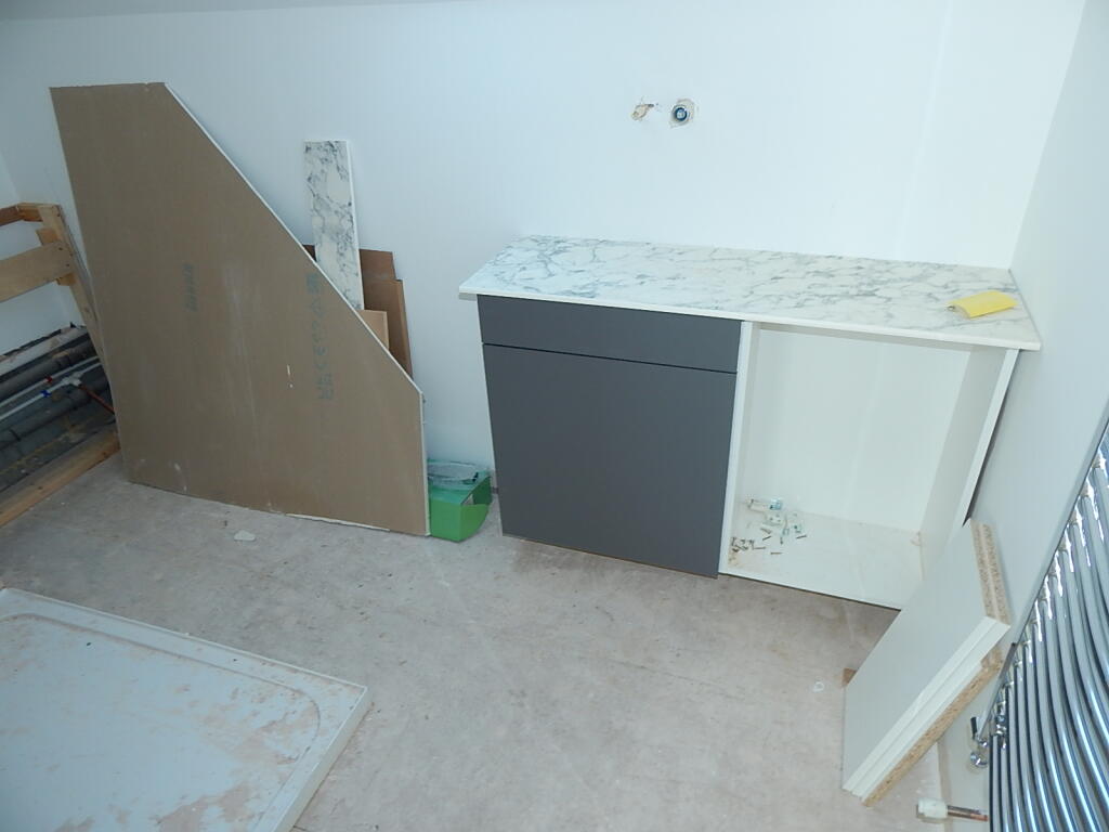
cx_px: 554
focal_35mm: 22
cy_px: 416
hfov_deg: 76.4
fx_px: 705
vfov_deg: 61.1
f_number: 3
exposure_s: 1/30
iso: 125
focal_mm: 4
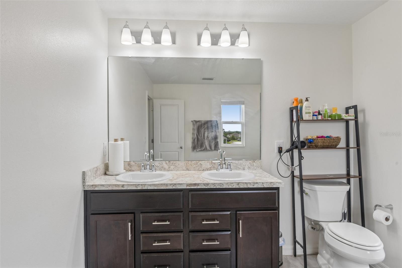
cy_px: 134
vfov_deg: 61.9
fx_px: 223
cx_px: 201
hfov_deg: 84.0
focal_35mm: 20
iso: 400
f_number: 8
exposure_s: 1/100
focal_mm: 20
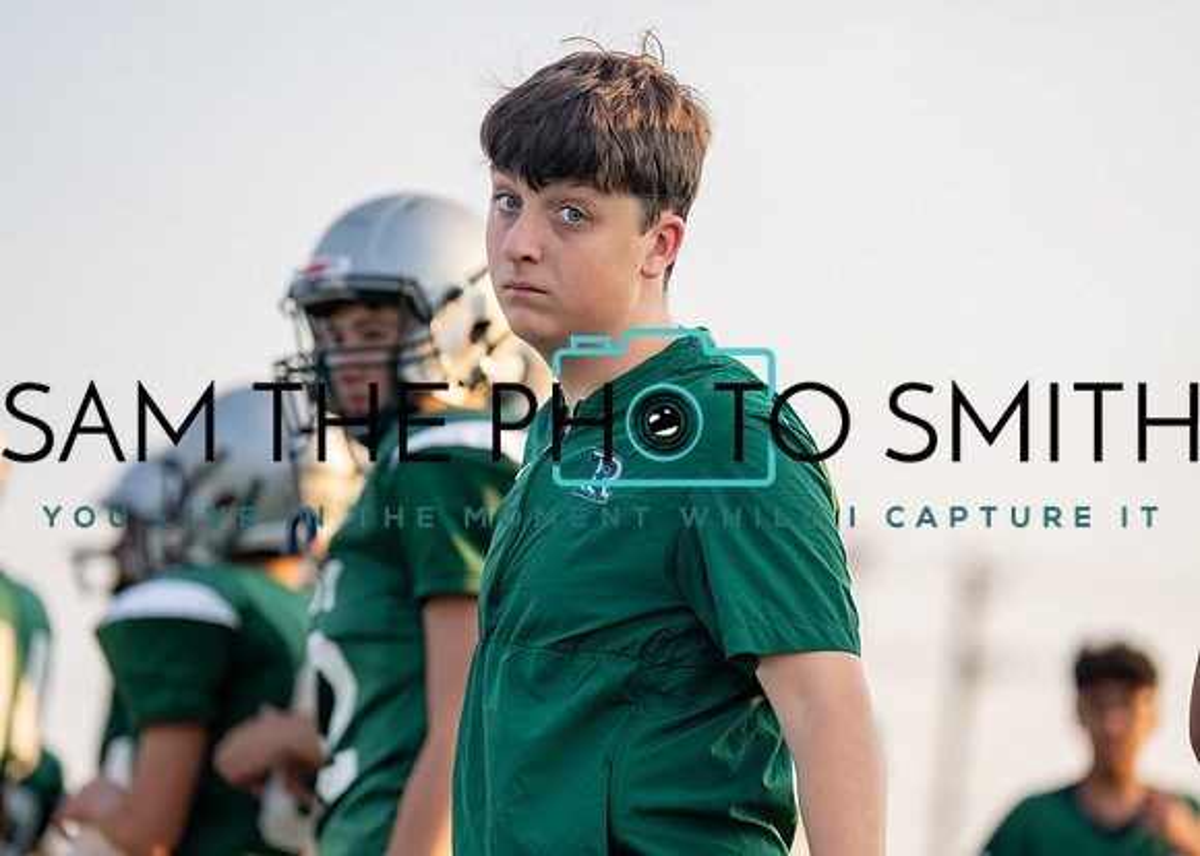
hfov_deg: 13.0
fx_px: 5253
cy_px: 440
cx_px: 610
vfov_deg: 9.3
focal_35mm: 154
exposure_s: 1/800
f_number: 2.8
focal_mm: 142
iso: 160
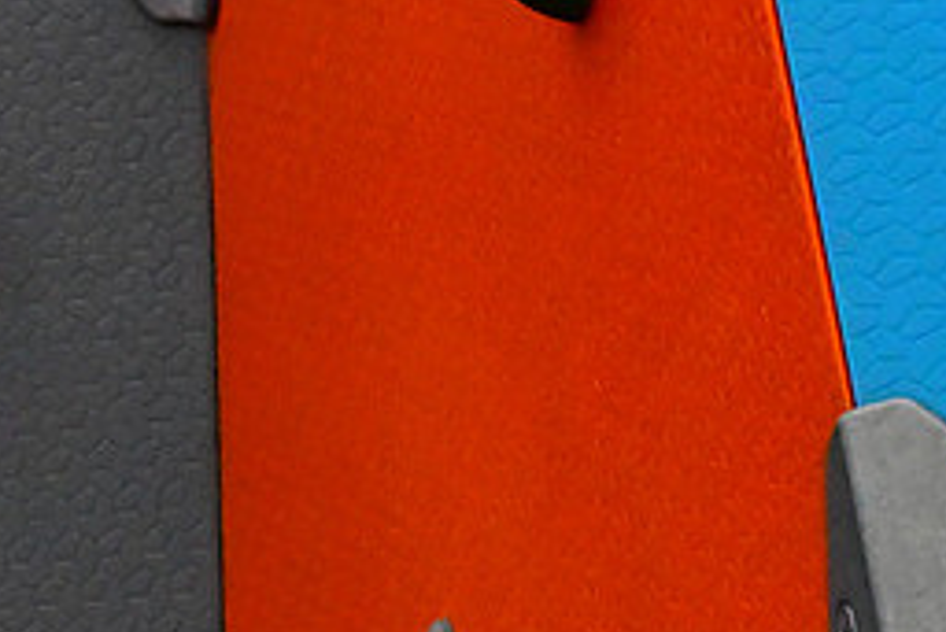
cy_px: 140
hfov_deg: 5.8
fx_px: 9255
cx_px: 1146
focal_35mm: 352
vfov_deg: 3.9
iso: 6400
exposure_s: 1/100
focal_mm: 55
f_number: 11
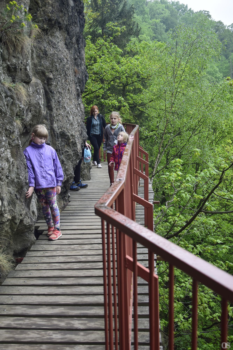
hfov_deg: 29.9
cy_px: 175
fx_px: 437
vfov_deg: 43.6
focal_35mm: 45
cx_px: 116
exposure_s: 1/400
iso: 200
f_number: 4.5
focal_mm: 30
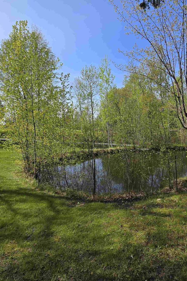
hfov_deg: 63.9
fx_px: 148
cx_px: 114
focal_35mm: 19
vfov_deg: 86.9
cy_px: 147
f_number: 2.2
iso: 50
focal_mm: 2.2
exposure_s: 1/1610
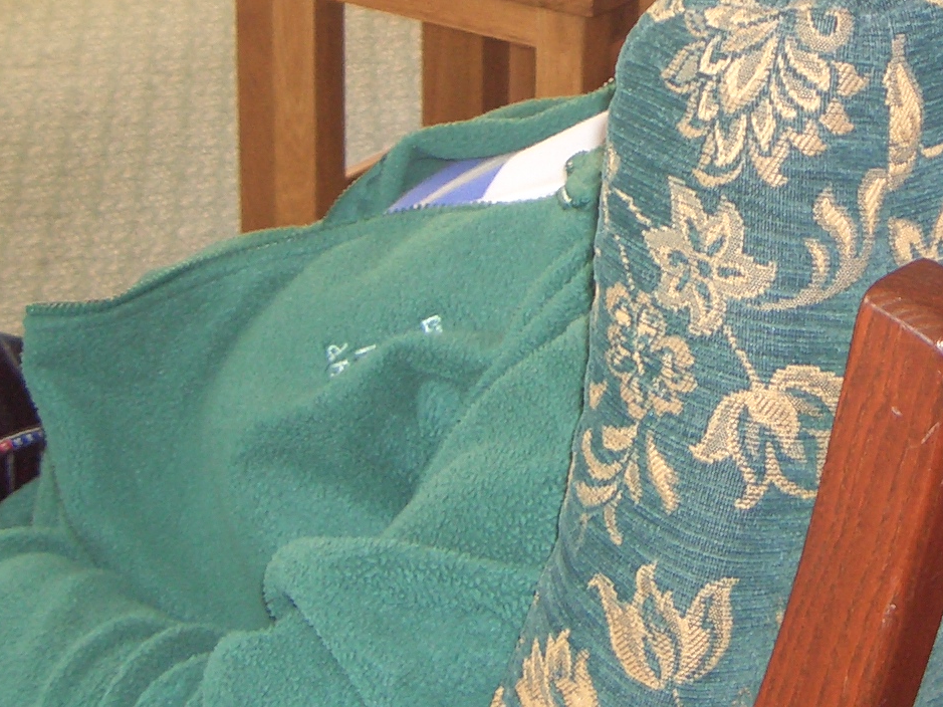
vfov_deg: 12.4
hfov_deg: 16.7
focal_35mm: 117
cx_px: 759
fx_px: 3187
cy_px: -96
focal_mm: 8
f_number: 2.8
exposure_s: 1/60
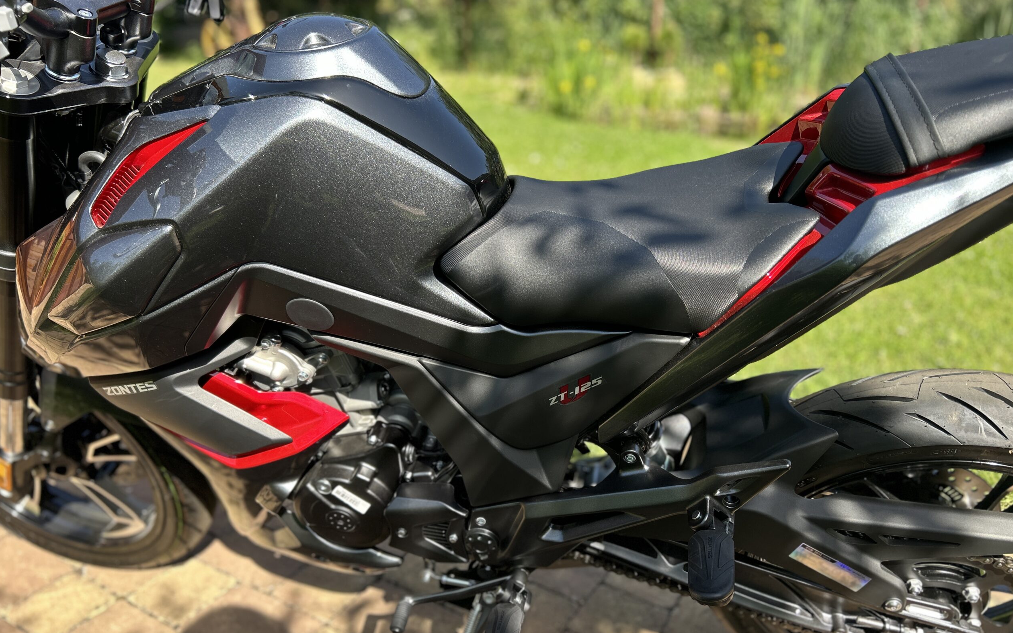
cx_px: 504
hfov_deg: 66.5
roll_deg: -0.1
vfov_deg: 44.5
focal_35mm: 28
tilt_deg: -22.5
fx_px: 773
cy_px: 352
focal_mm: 5.7
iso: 50
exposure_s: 1/827
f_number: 1.5
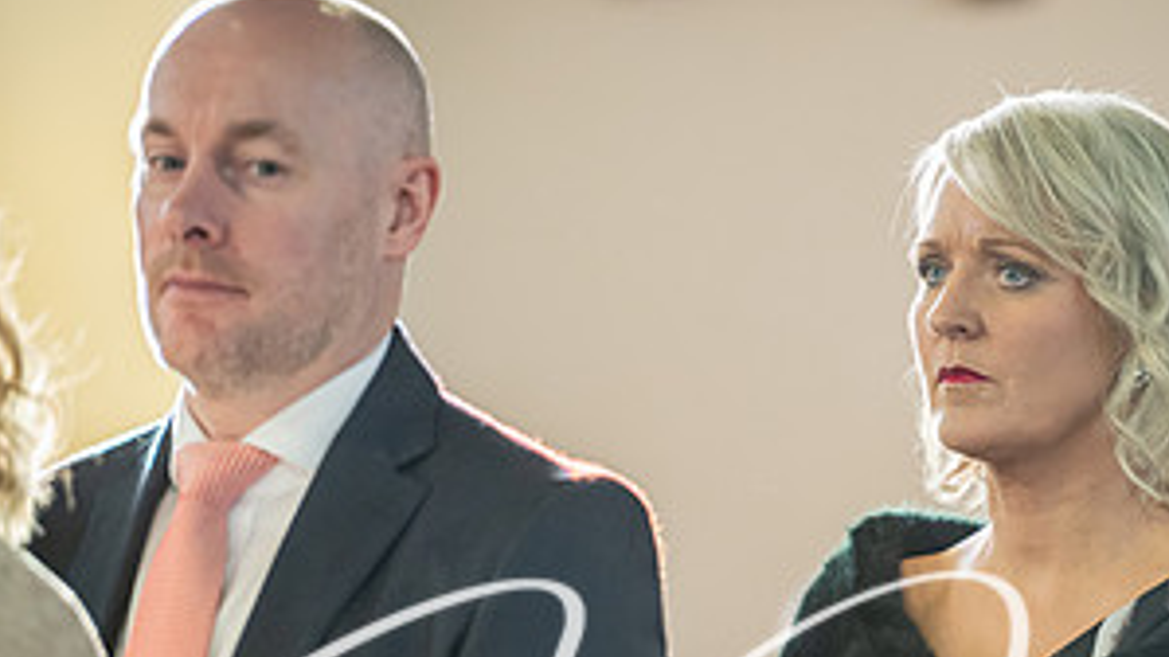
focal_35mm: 406
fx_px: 12581
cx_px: 1036
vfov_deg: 3.0
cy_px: 538
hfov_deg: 5.3
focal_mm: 200
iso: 1000
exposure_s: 1/125
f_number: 2.8
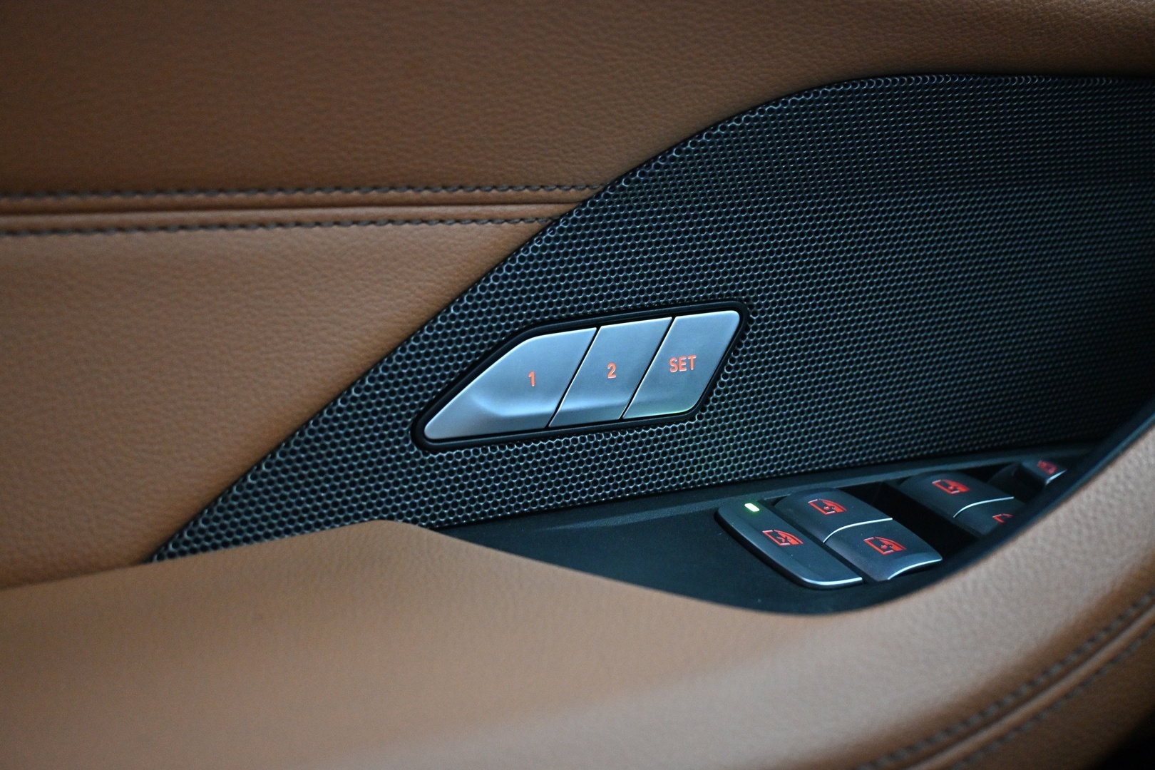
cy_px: 385
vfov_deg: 38.4
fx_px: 1107
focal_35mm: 34
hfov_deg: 55.1
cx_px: 578
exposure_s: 1/15
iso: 4000
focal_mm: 23
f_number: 4.2
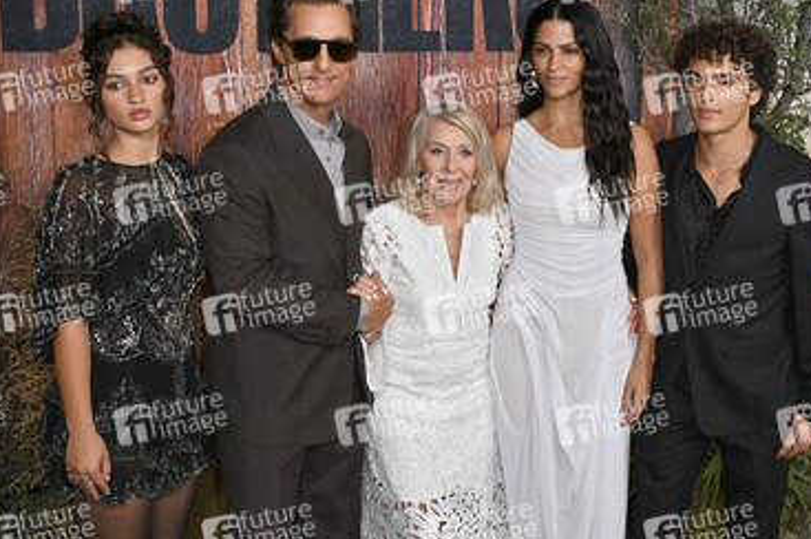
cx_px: 421
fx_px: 968
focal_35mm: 43
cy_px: 254
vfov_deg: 31.1
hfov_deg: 45.5
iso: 1000
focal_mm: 35
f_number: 7.1
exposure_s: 1/250
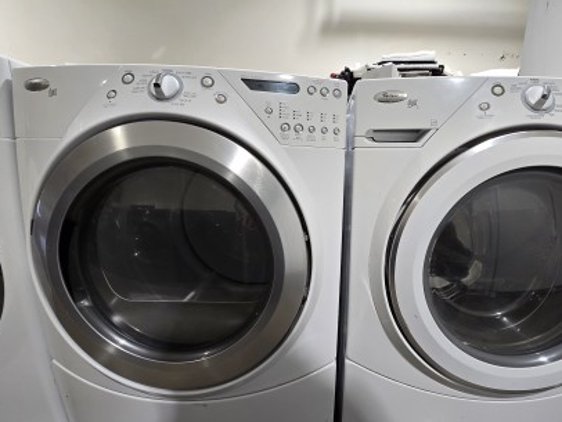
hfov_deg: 93.6
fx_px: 260
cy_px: 239
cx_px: 327
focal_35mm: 16
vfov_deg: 77.8
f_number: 2.2
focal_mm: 2.2
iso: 160
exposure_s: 1/60
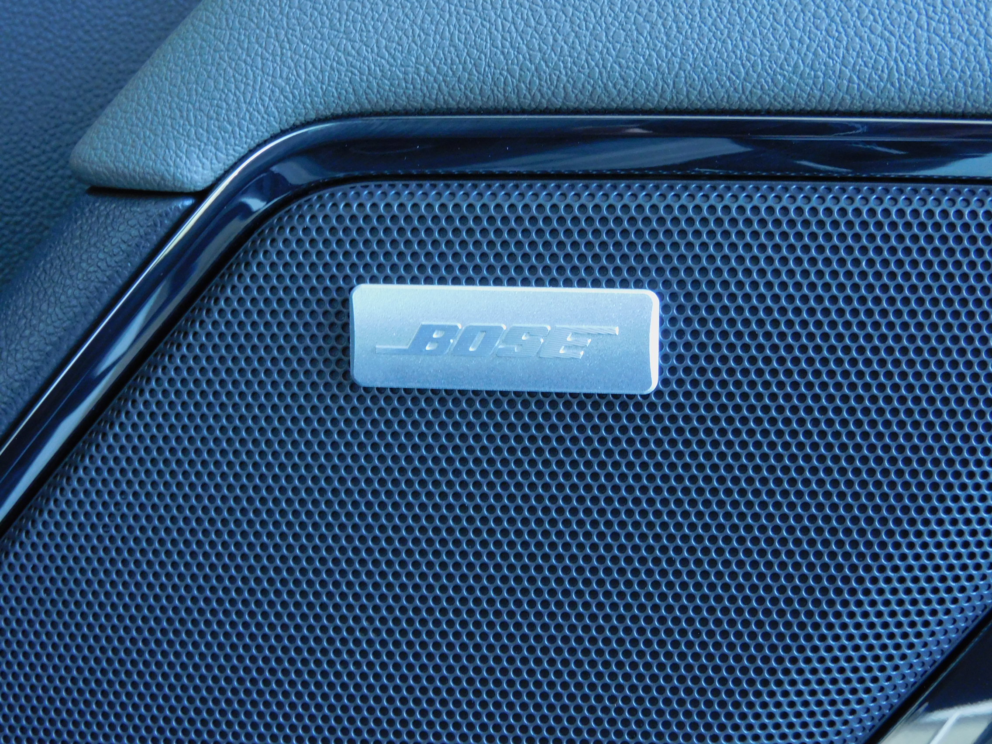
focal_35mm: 65
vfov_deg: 22.6
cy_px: 372
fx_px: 1863
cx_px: 496
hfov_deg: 29.8
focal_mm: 11.6
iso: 400
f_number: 4.2
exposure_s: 1/13
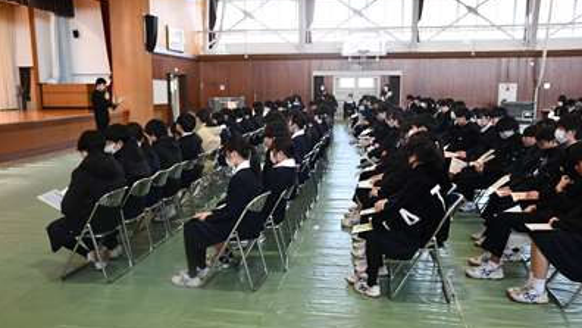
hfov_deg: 55.3
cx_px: 290
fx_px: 556
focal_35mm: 36
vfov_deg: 32.8
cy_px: 180
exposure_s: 1/160
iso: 800
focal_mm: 23
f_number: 3.8
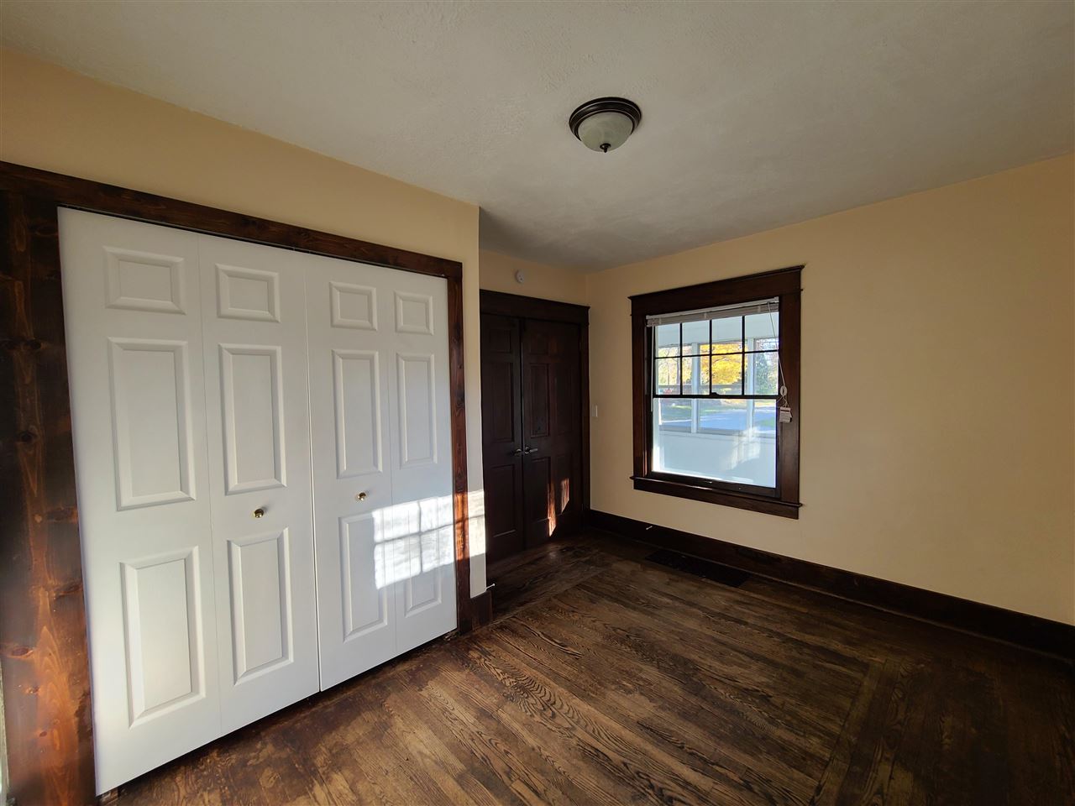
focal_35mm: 13
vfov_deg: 89.9
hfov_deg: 106.2
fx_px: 404
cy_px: 403
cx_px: 538
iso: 100
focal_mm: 2.2
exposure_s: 1/119
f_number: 2.2
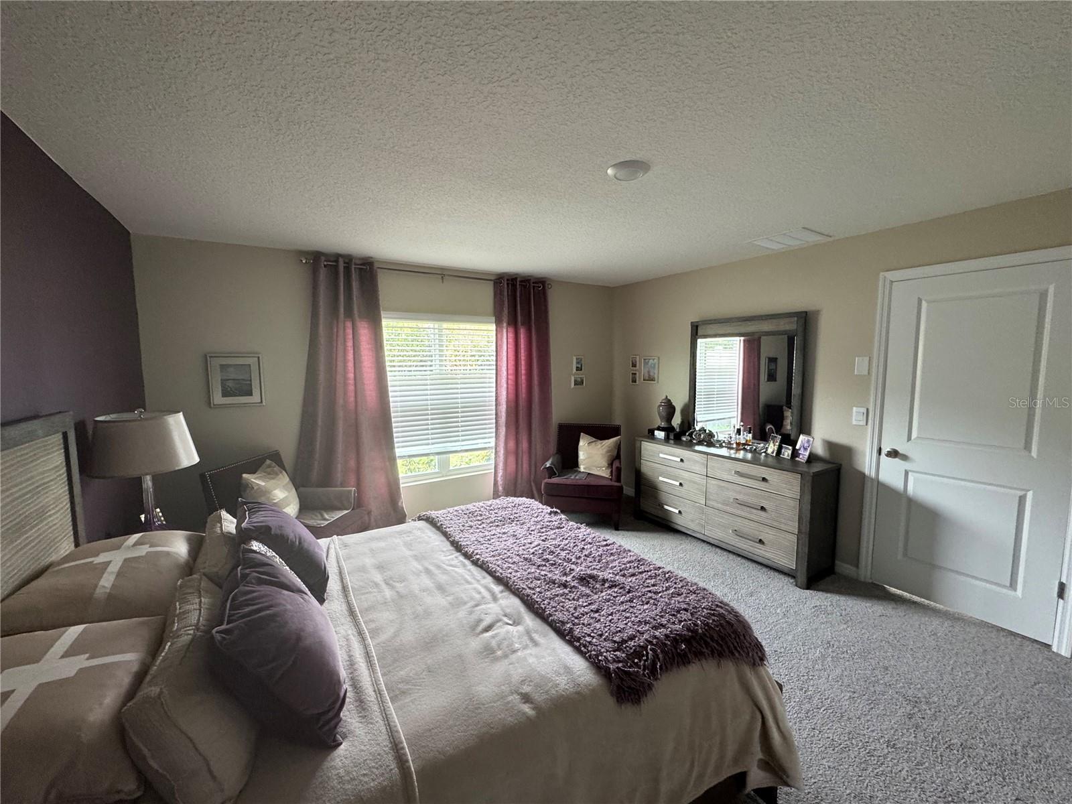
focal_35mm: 14
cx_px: 536
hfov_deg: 102.1
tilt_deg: -5.6
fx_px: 434
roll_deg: +0.1
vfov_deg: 85.7
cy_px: 402
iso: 250
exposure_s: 1/99
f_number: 2.2
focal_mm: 2.22
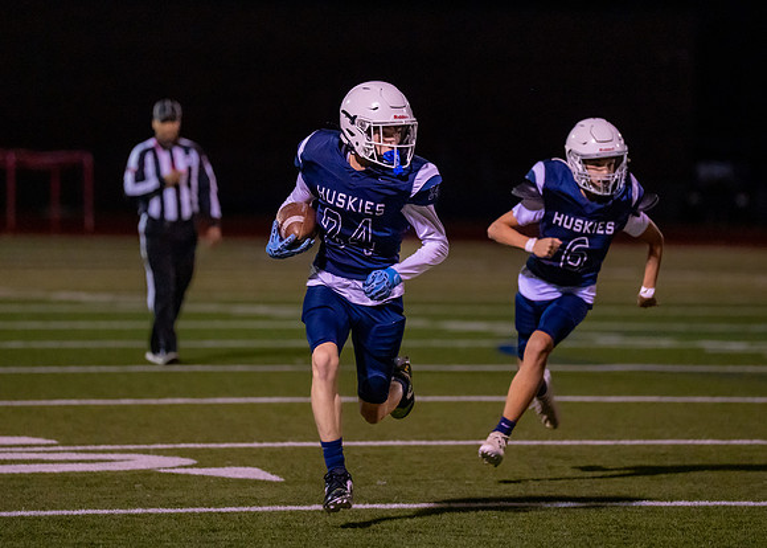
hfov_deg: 7.1
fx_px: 6153
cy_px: 226
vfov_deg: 5.1
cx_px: 414
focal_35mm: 283
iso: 5000
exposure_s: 1/1250
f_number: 2.8
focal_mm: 200
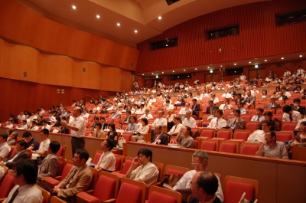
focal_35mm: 27
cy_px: 102
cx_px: 153
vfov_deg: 47.7
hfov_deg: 67.5
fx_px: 229
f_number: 3.5
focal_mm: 18
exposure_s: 1/8
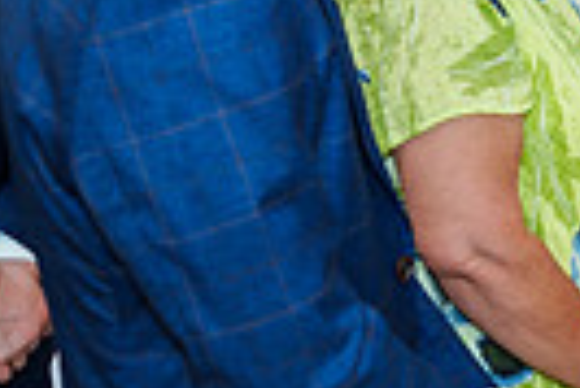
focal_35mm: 126
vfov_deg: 10.6
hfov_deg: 14.9
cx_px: 909
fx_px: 2032
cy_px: -151
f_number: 4.5
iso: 640
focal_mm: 28
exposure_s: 1/60
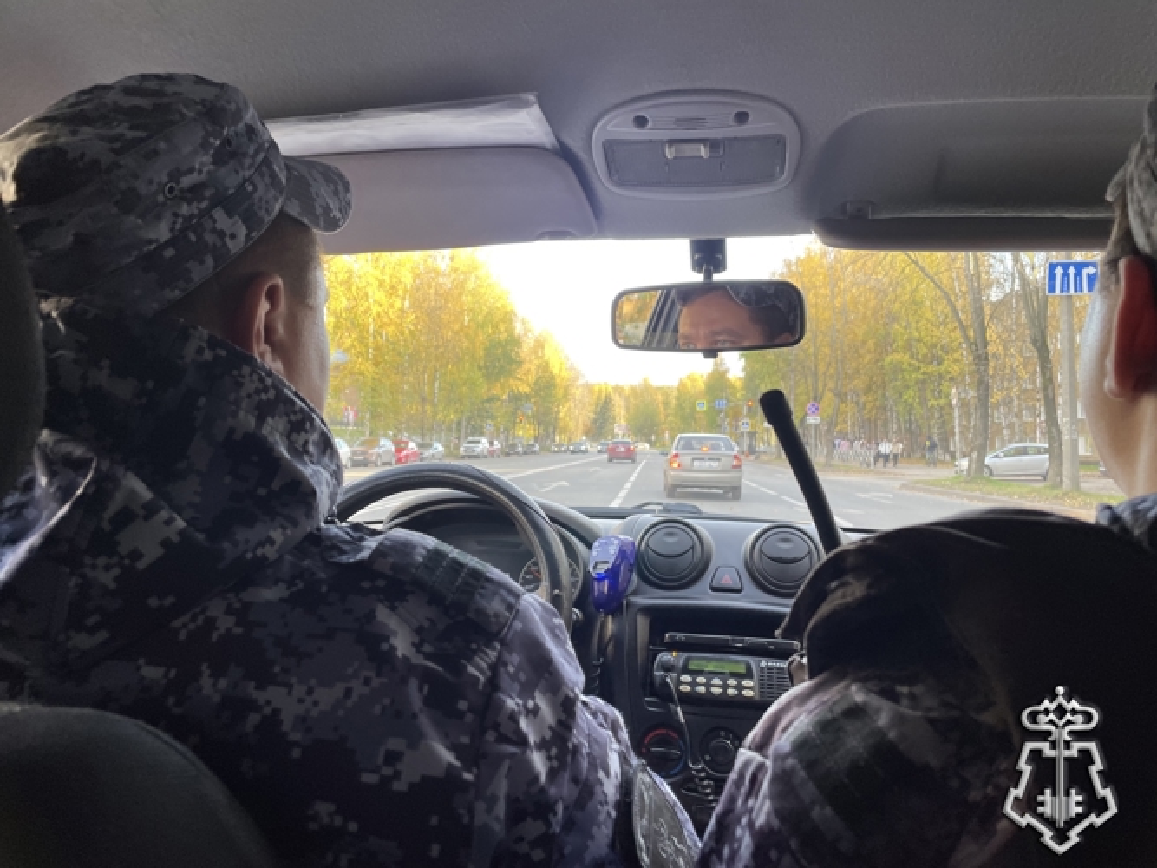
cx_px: 578
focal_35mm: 26
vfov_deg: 53.0
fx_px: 869
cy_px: 434
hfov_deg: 67.3
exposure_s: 1/121
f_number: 1.6
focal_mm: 4.2
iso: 50
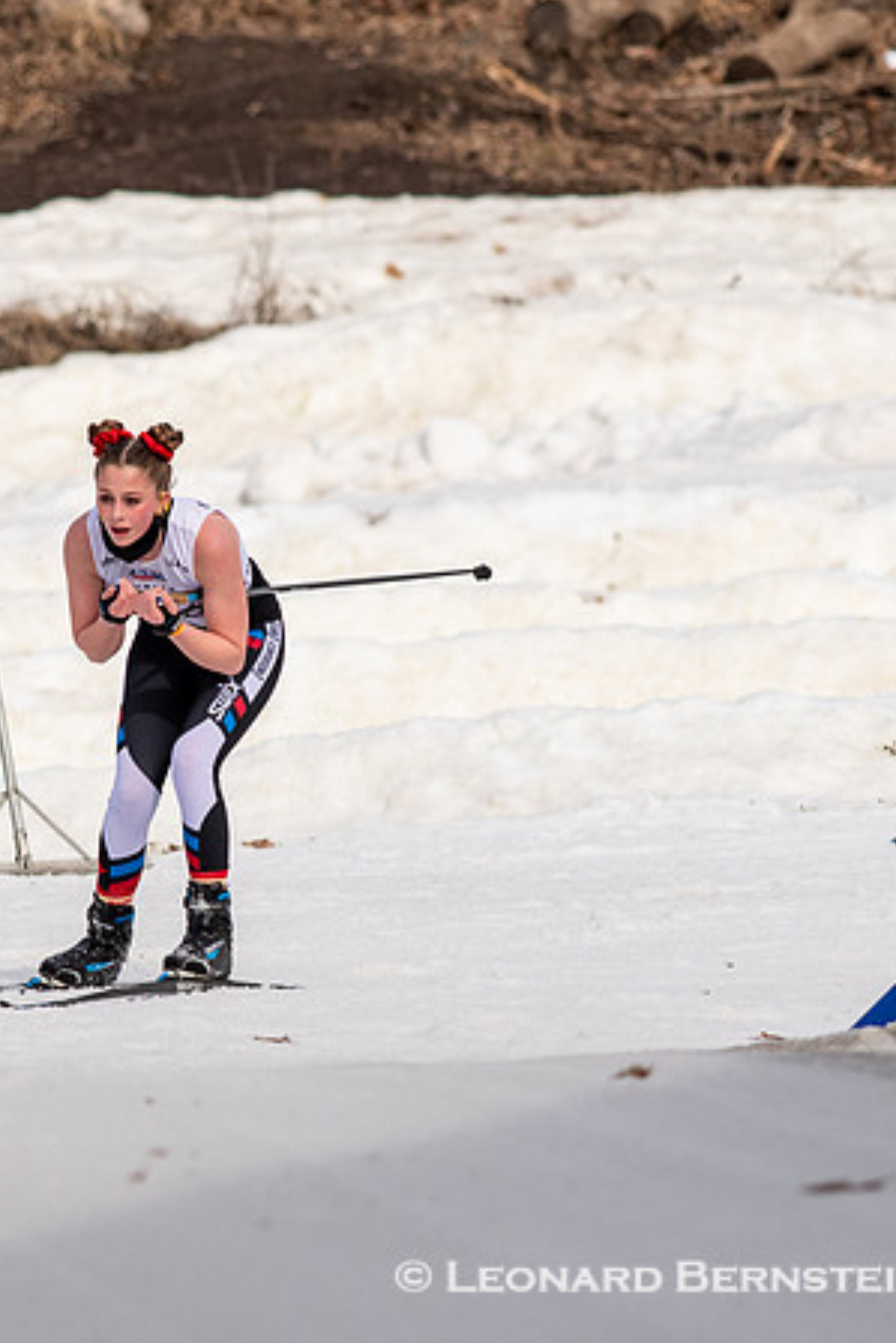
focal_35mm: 793
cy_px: 785
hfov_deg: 1.7
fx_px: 29580
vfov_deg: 2.6
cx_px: 236
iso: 400
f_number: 5
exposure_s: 1/2500
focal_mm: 300
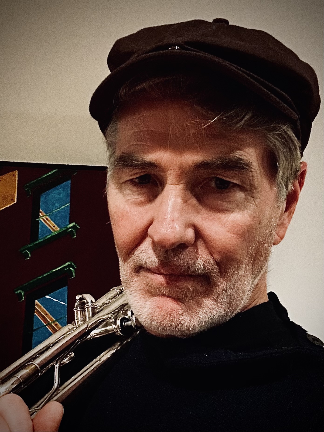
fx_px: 374
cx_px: 162
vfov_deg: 60.0
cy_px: 216
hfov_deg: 46.8
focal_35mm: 30
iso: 500
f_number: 1.9
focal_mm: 2.69
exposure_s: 1/29
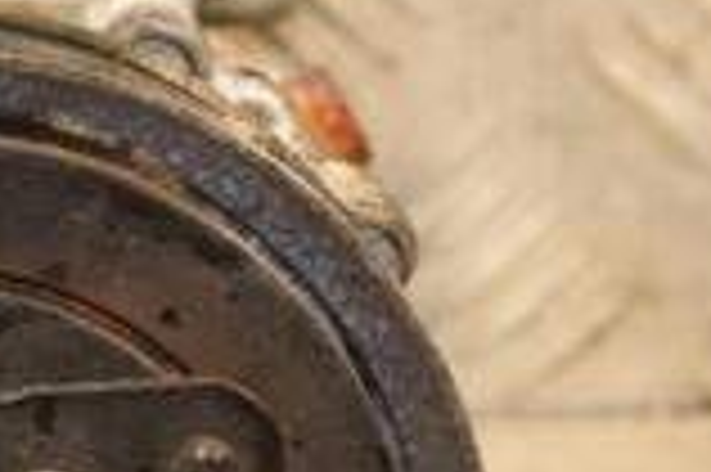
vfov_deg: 3.4
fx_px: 7872
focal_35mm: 399
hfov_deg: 5.2
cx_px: 40
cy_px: 405
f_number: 5.3
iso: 800
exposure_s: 1/100
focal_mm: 70
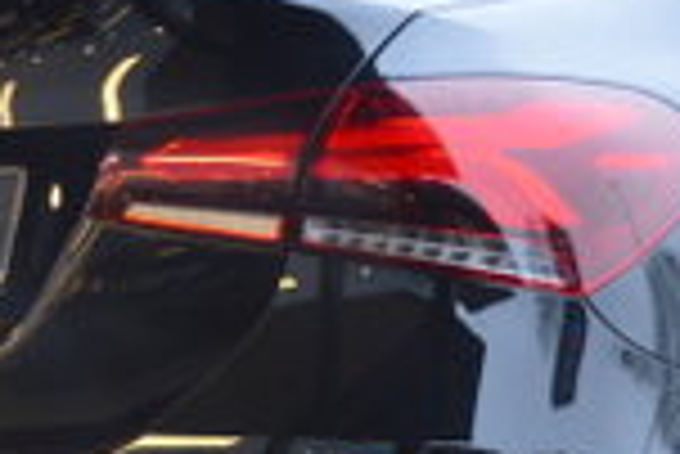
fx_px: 2155
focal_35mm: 114
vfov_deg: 12.0
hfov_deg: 17.9
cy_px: 362
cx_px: 340
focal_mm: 24
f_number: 4
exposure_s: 1/30
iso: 400
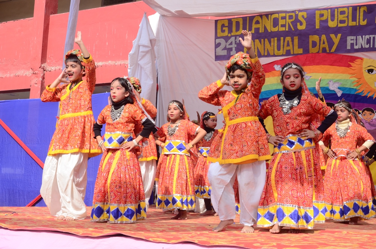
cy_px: 124
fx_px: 500
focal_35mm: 48
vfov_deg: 27.9
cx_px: 188
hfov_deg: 41.2
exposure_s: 1/160
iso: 250
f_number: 16
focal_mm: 32
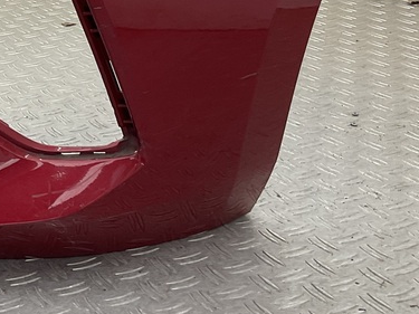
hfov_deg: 23.3
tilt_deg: -14.4
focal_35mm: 78
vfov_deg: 18.3
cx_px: -55
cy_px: -16
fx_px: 944
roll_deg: +1.4
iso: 40
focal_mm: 3
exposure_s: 1/120
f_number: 1.8
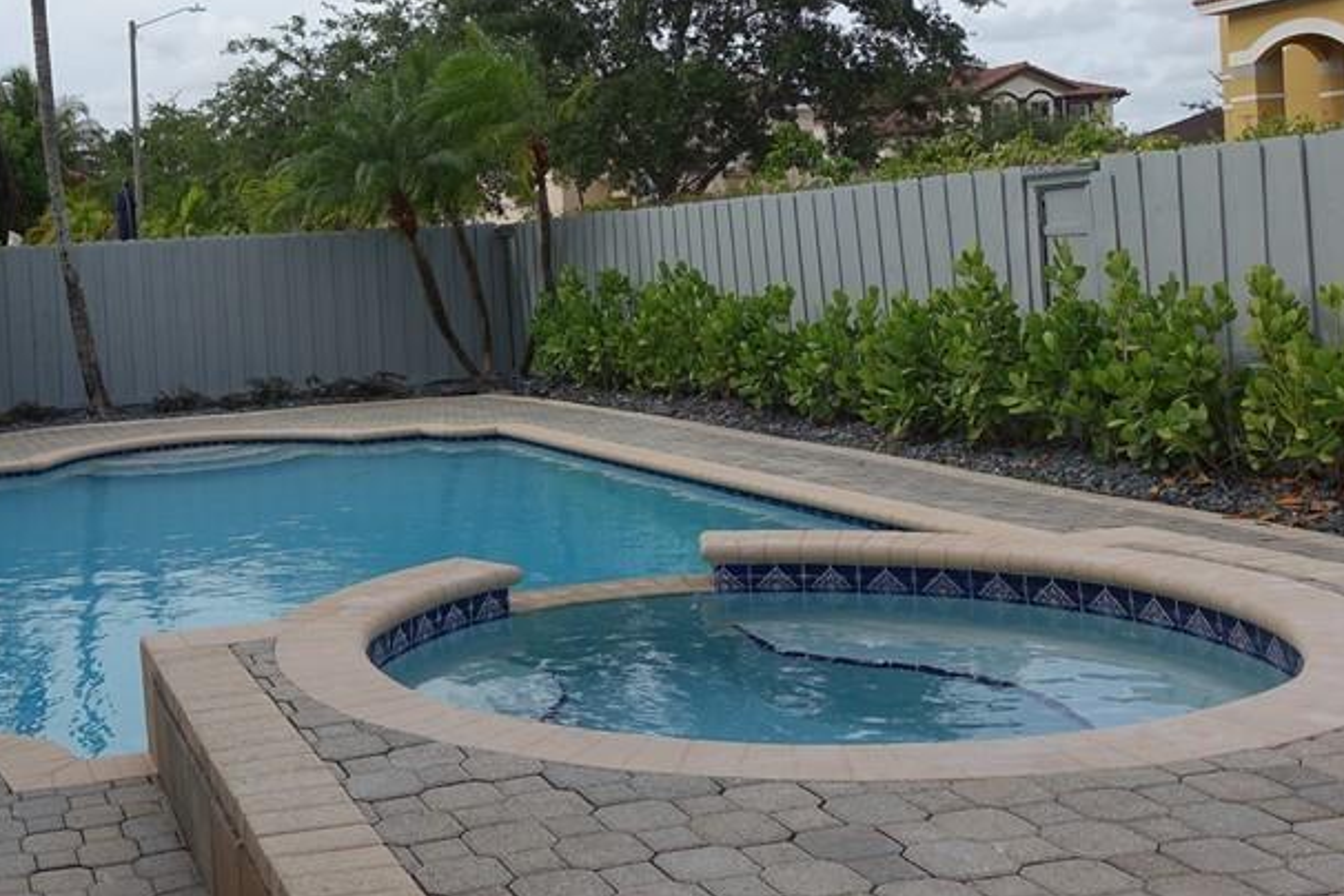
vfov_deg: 31.0
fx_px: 1605
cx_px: 226
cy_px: 322
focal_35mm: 43
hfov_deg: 42.9
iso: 125
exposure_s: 1/320
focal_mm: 8.8
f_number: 5.6
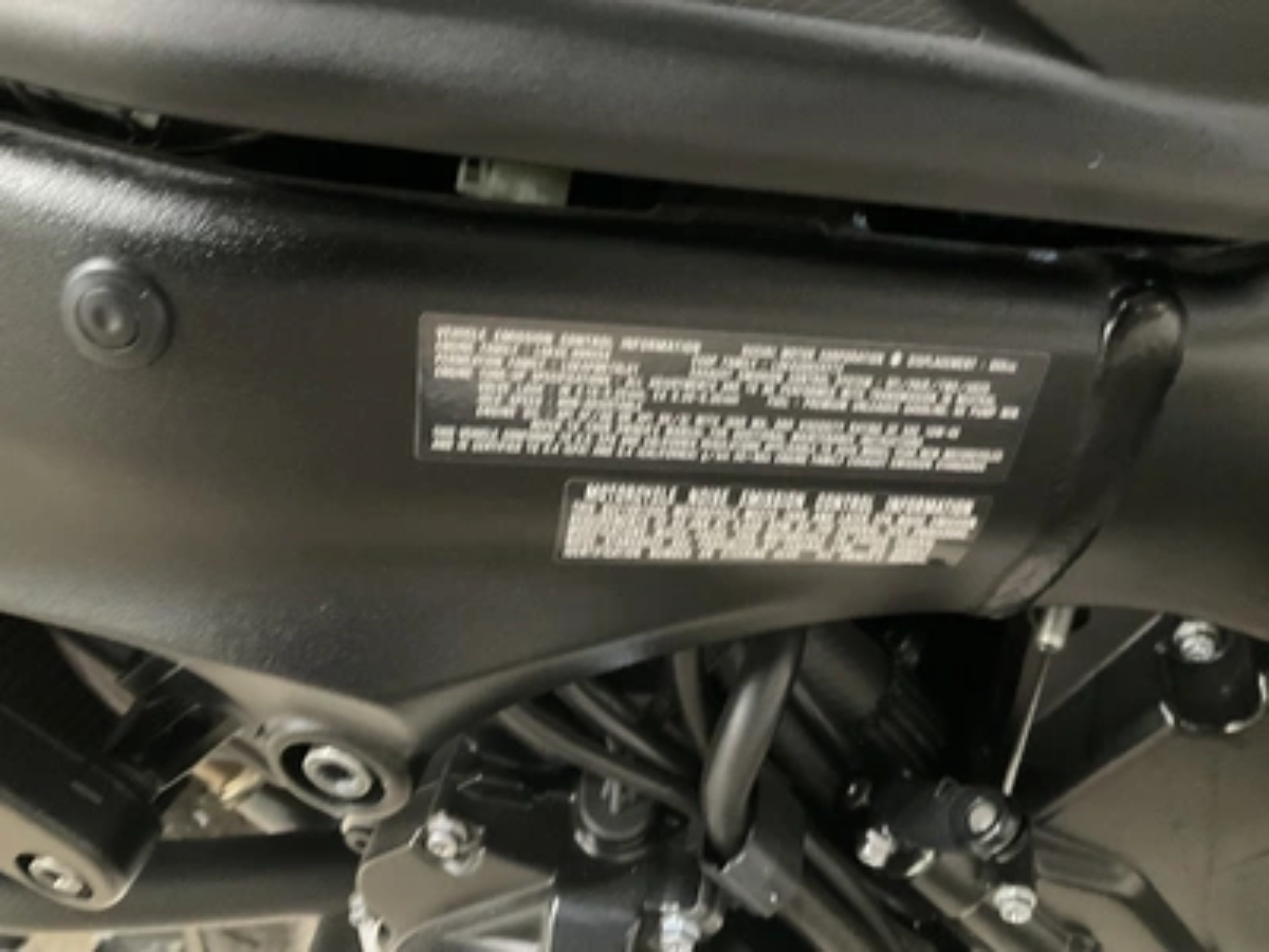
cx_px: 634
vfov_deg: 48.2
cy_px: 476
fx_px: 1063
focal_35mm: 29
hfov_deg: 61.7
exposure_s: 1/23
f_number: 1.8
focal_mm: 3
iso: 640
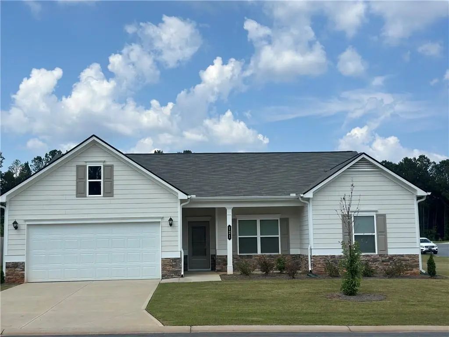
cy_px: 168
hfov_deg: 39.7
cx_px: 224
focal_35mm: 48
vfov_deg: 30.3
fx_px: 623
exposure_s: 1/8197
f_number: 1.78
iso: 80
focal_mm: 6.86
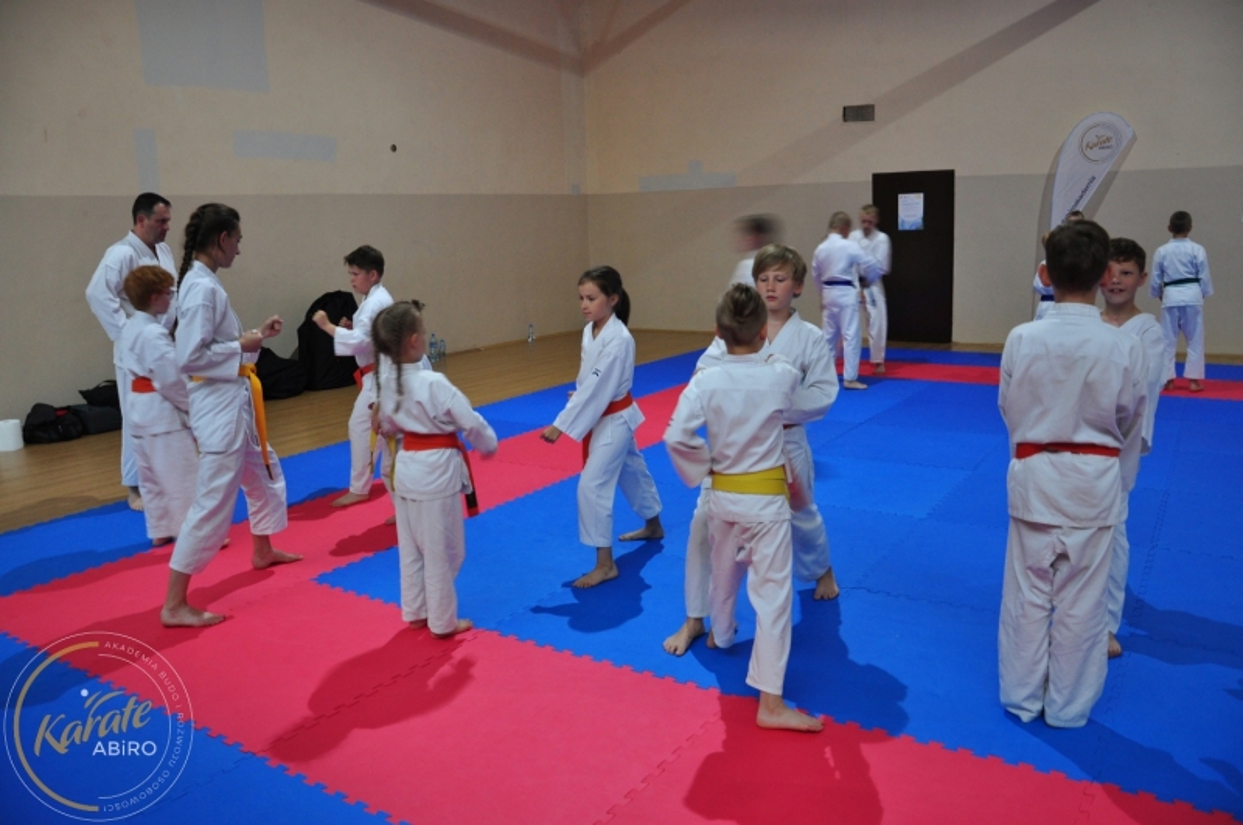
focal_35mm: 27
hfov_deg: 67.5
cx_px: 622
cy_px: 412
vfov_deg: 47.8
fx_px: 931
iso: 500
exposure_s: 1/10
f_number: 4.5
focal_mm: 18
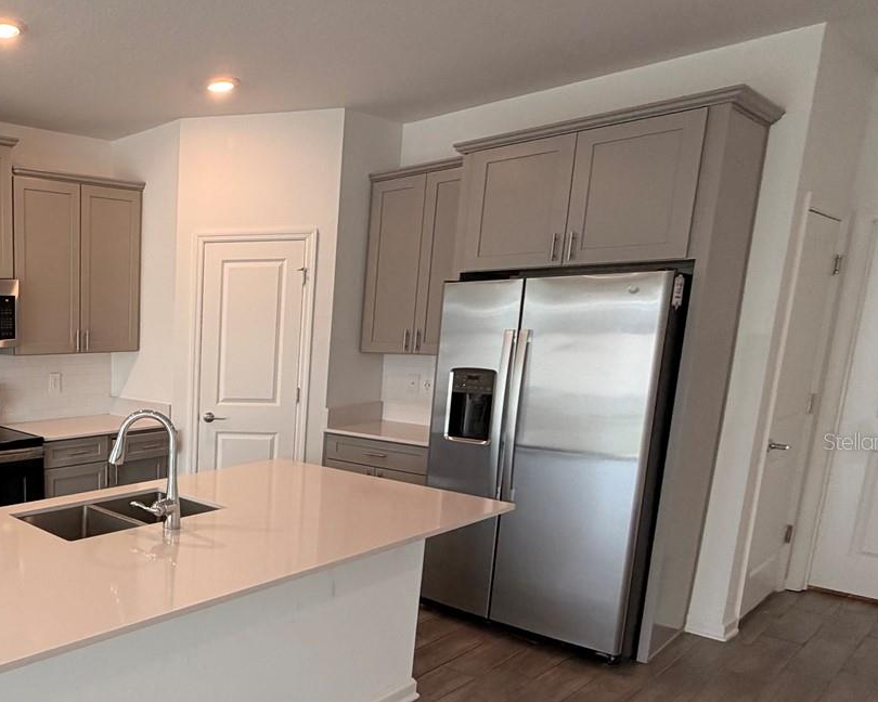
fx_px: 702
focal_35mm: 27
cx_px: 59
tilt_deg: -9.5
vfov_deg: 52.6
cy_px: 441
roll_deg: +0.3
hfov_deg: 54.2
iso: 160
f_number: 2.2
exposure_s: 1/120
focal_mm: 2.22
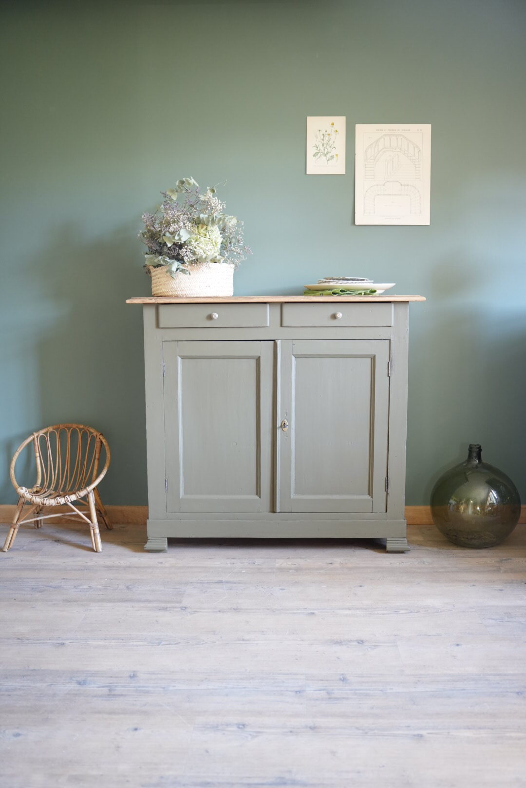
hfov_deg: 39.3
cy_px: 394
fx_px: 737
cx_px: 263
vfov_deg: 56.2
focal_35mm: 34
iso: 1250
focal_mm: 33.7
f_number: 2.8
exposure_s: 1/30
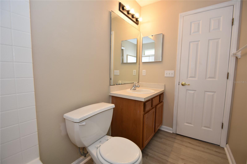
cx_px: 124
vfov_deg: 77.3
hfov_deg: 100.4
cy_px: 82
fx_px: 103
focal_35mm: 15
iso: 220
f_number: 4
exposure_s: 1/60
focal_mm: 10
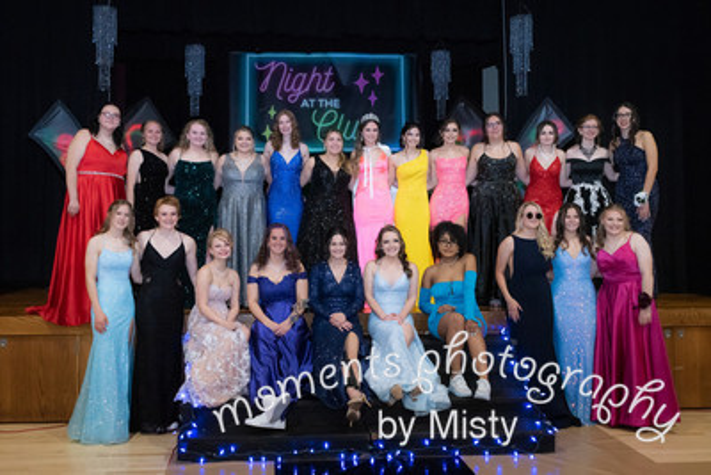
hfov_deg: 51.1
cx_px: 327
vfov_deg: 35.4
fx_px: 743
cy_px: 225
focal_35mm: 38
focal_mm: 29
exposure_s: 1/125
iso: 2000
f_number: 7.1
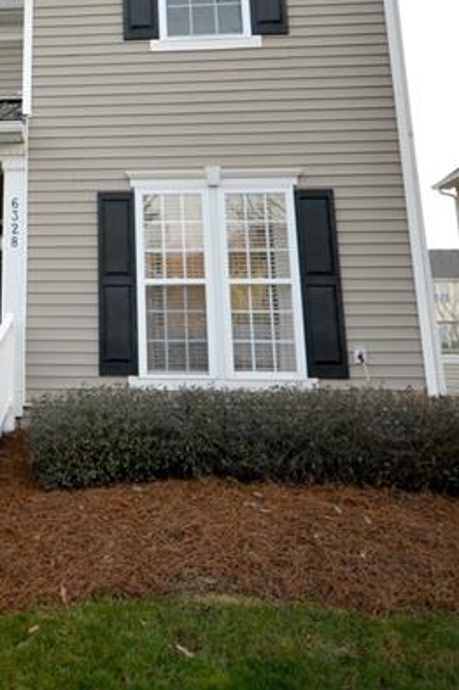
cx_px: 40
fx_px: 727
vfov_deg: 49.1
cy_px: 187
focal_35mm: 38
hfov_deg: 33.1
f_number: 4.5
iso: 560
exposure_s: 1/60
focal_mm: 13
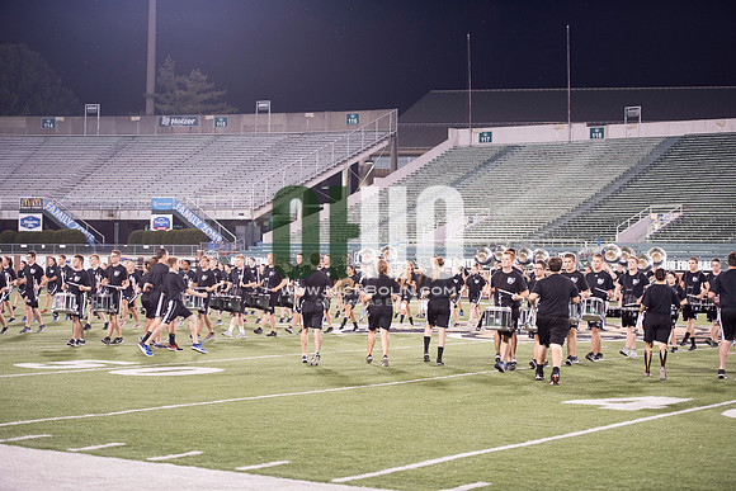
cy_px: 246
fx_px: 1431
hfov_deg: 28.8
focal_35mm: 70
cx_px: 368
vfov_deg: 19.5
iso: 1000
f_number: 2.8
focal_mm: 70
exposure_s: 1/320
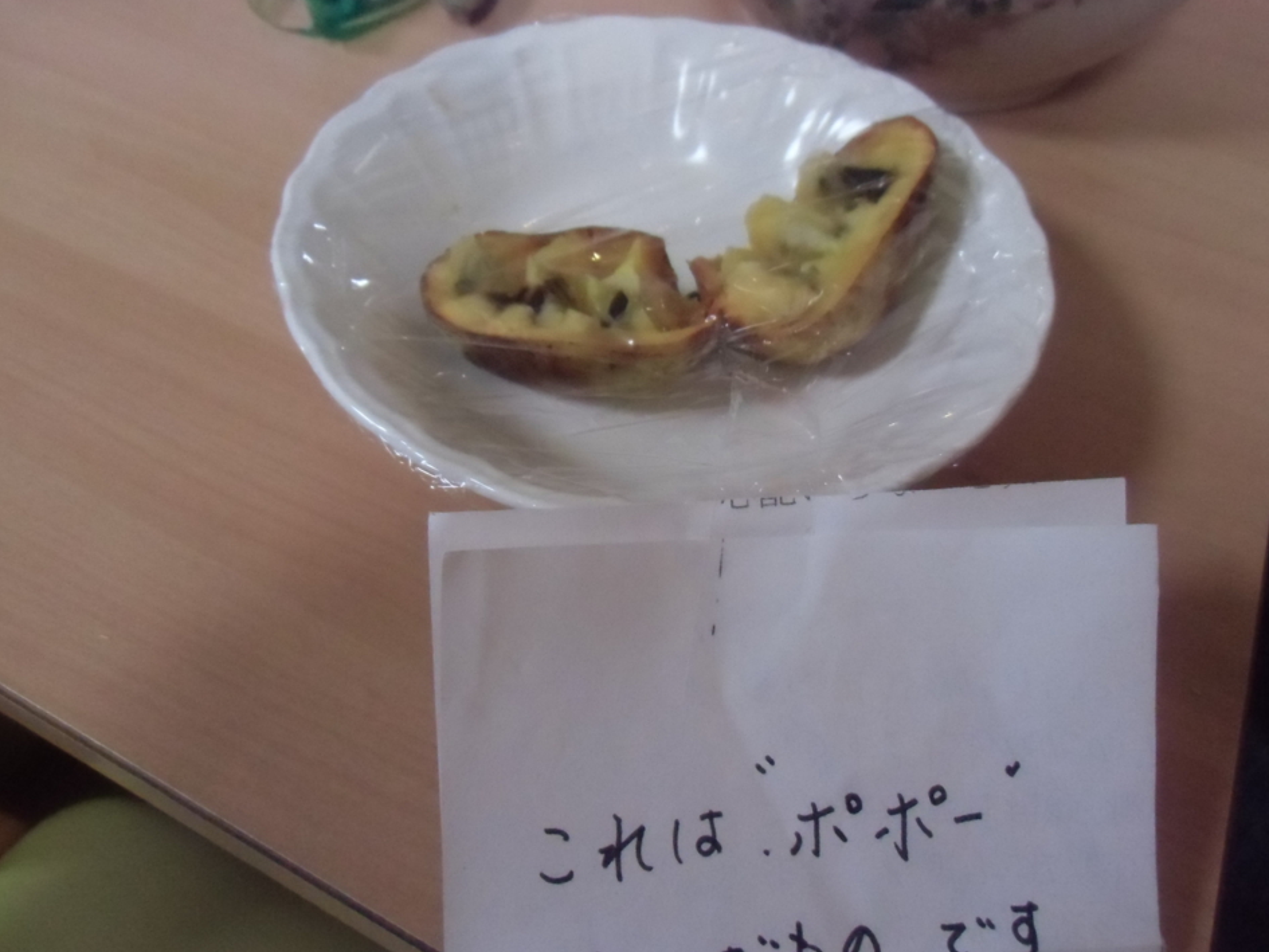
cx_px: 655
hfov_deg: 67.3
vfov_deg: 53.0
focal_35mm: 26
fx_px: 953
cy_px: 513
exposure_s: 1/80
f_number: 3
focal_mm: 4.24
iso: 800
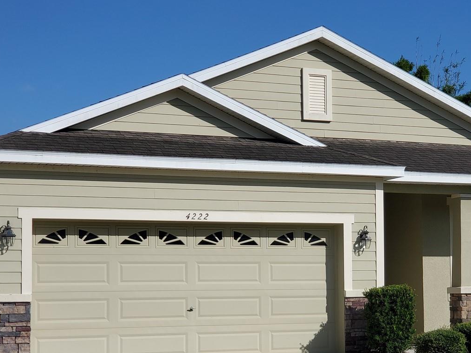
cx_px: 312
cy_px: 233
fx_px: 1116
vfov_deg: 17.9
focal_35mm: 82
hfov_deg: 23.7
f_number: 2.4
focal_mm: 6
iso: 50
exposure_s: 1/1517
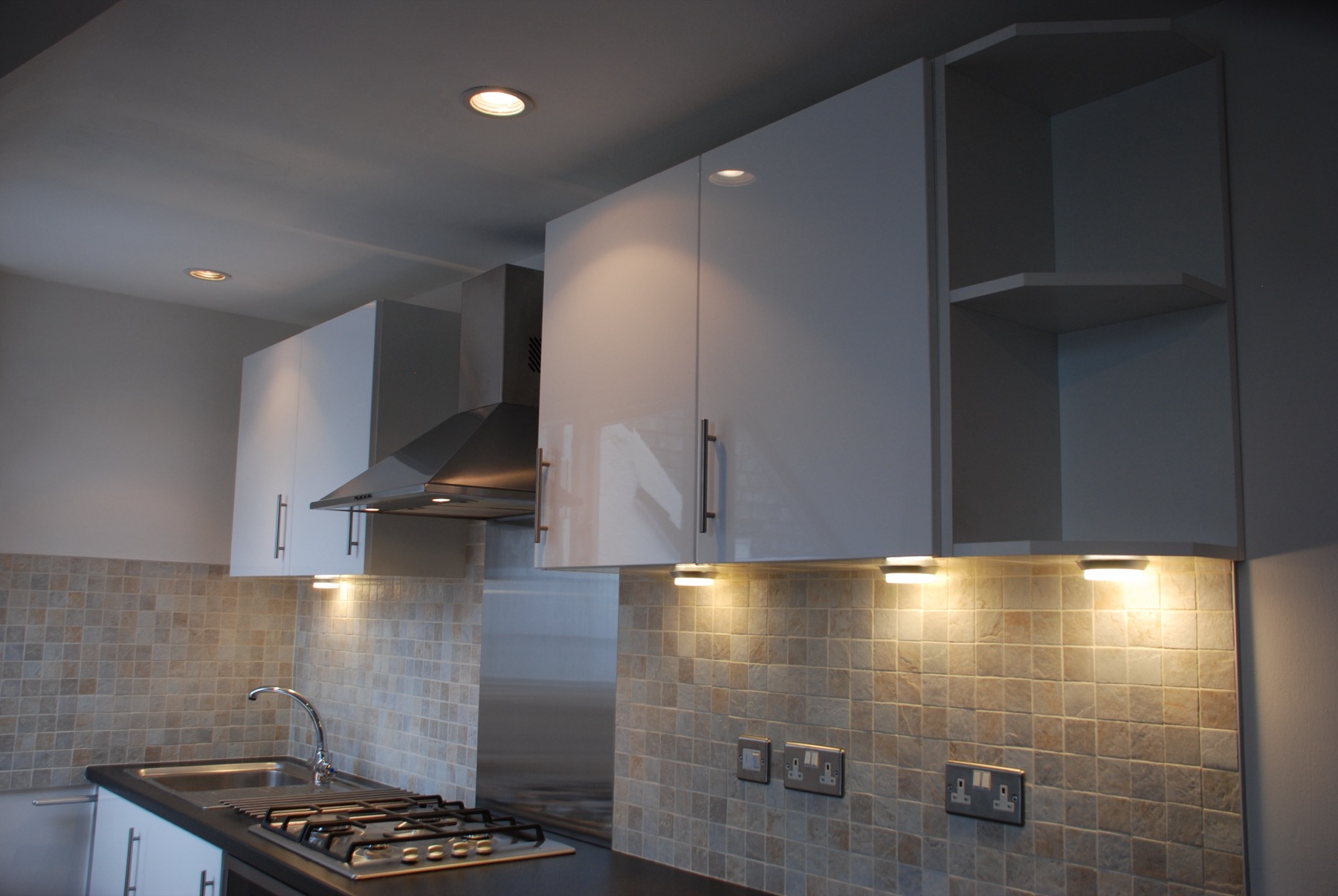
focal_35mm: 30
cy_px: 448
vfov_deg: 43.7
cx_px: 669
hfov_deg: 61.9
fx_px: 1116
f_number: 3.8
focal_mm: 20
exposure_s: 1/40
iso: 200
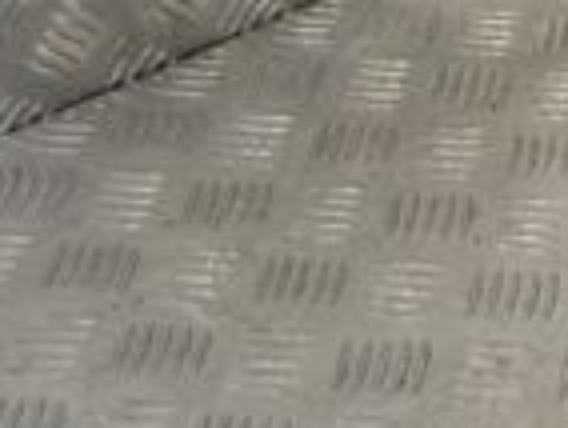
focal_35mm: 134
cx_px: 832
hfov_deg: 13.9
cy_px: -320
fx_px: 2202
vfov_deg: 10.5
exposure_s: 1/125
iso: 400
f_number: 5.6
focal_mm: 22
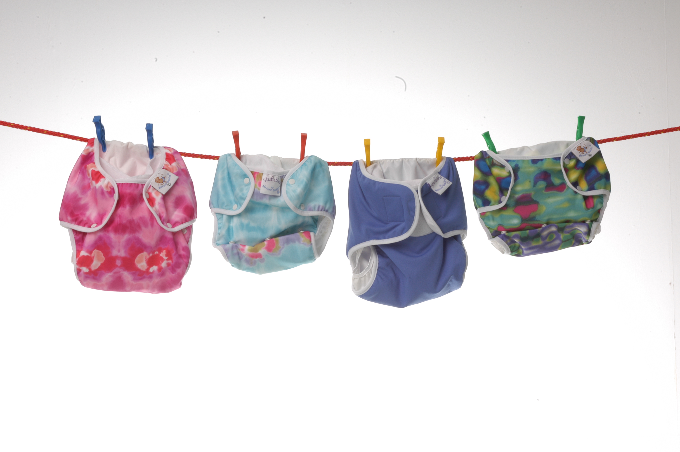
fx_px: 1415
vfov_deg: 18.1
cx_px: 340
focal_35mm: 75
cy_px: 226
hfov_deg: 27.0
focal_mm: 50
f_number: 22
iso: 200
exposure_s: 1/180
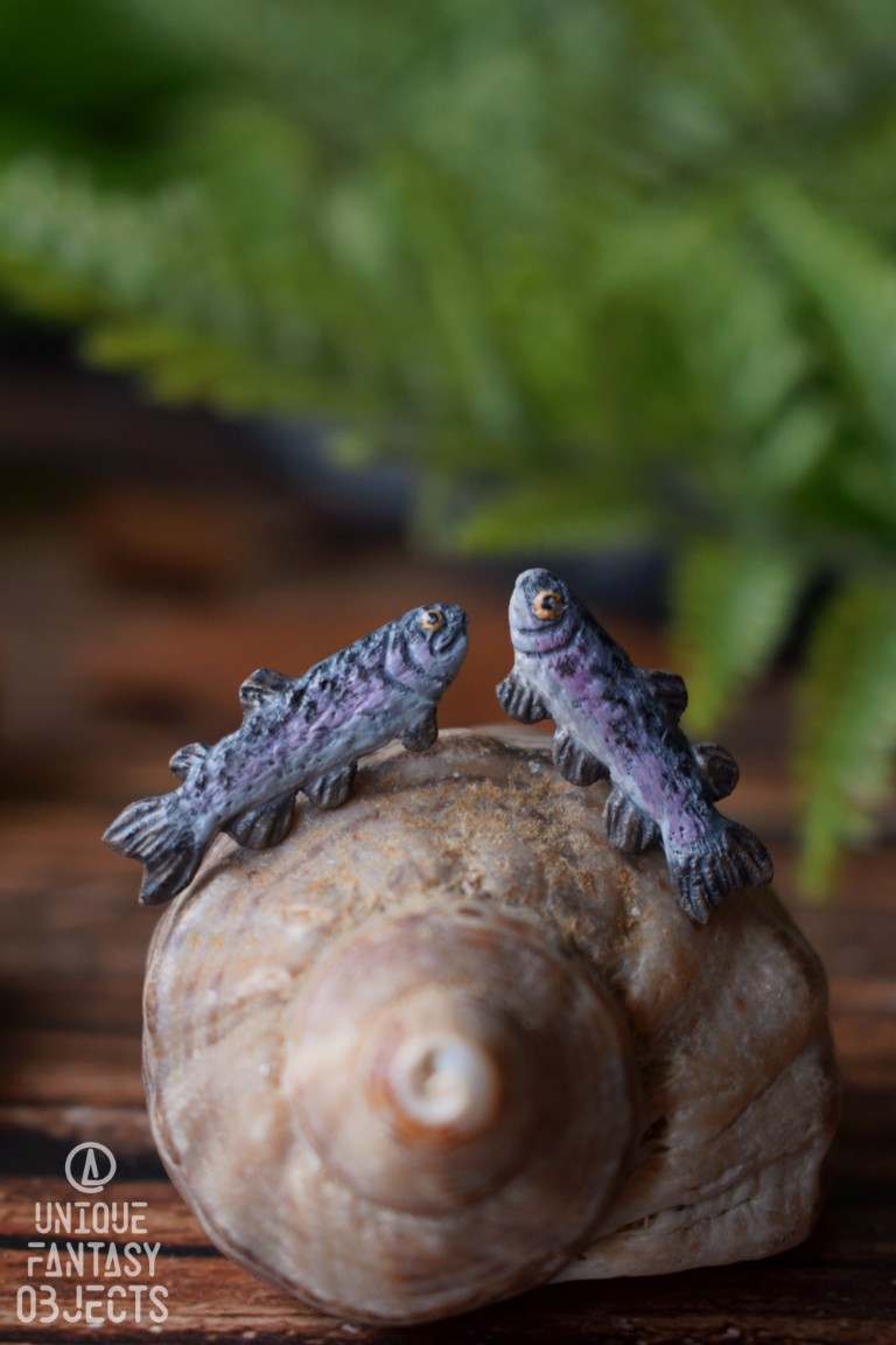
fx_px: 2240
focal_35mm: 60
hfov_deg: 22.6
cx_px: 448
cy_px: 672
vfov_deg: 33.4
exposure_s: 1/60
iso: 1100
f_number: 5
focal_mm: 40
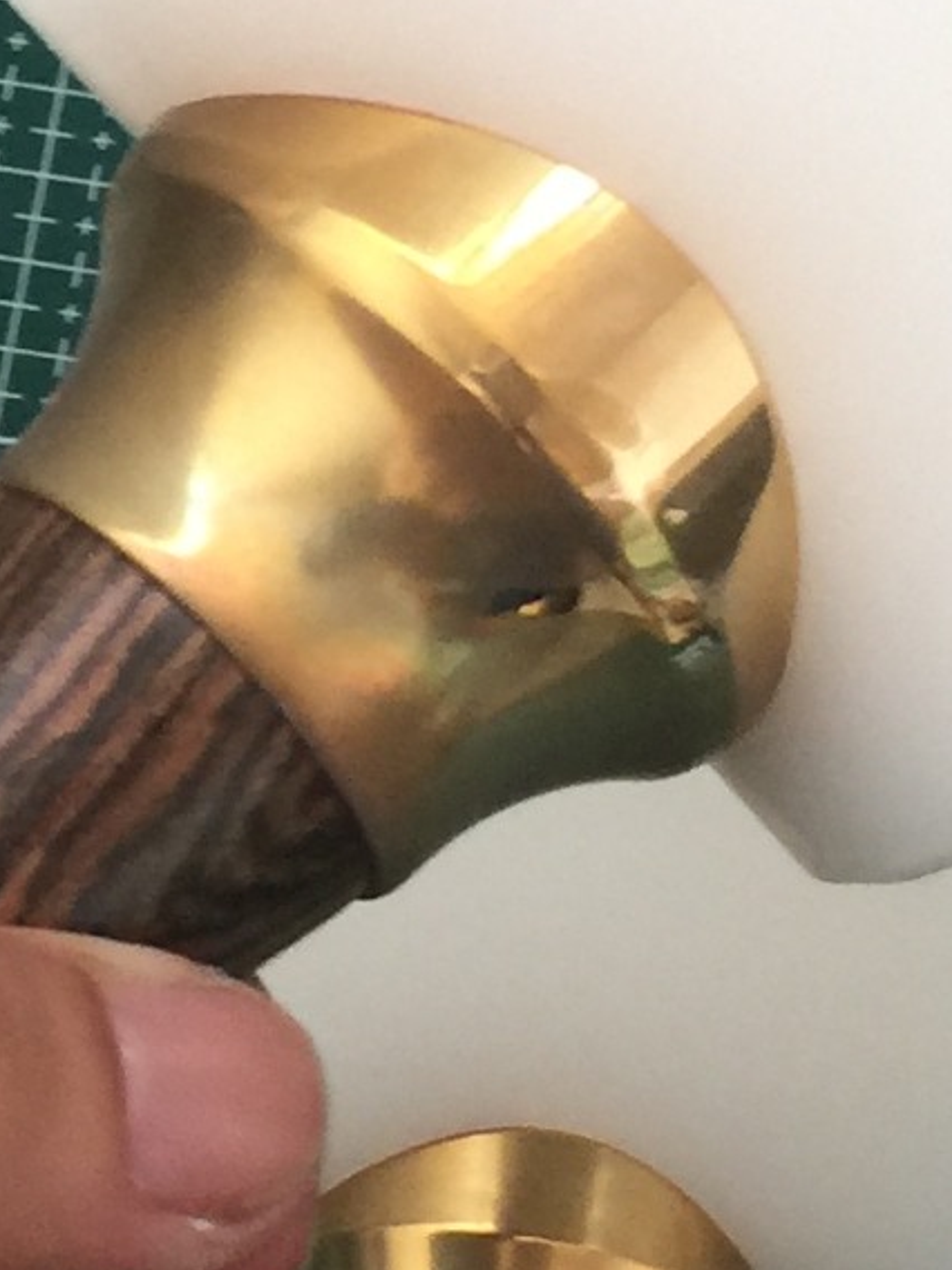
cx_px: 80
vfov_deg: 14.5
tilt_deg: -61.8
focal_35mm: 136
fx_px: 4987
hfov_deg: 10.8
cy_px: 664
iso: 64
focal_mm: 4.15
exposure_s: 1/33
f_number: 2.2
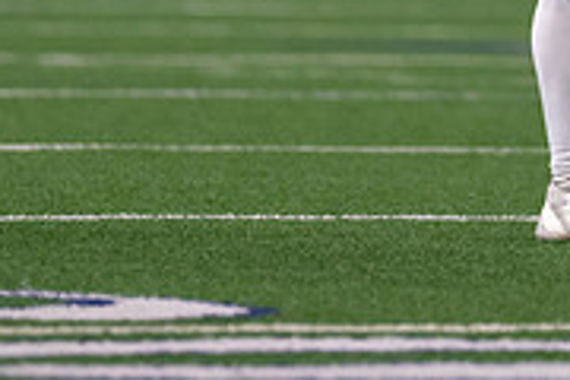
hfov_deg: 2.1
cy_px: -332
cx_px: 622
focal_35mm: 973
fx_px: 15405
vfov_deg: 1.4
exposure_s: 1/1000
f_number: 2.8
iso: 2000
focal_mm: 200
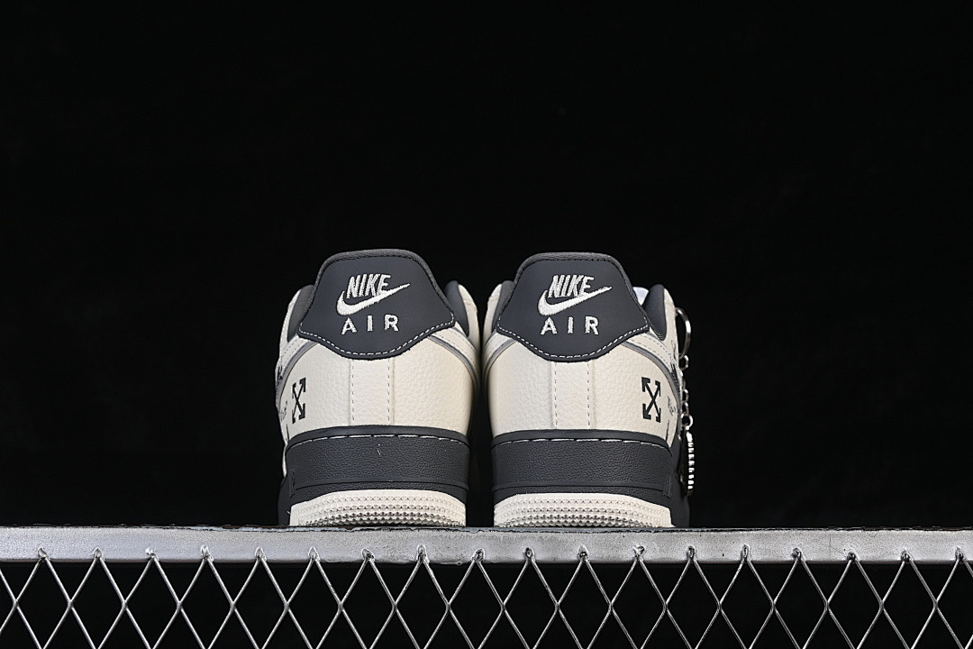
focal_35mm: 75
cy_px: 324
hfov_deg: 27.0
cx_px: 486
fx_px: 2027
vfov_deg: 18.2
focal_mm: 50
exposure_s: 1/80
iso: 160
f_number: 8
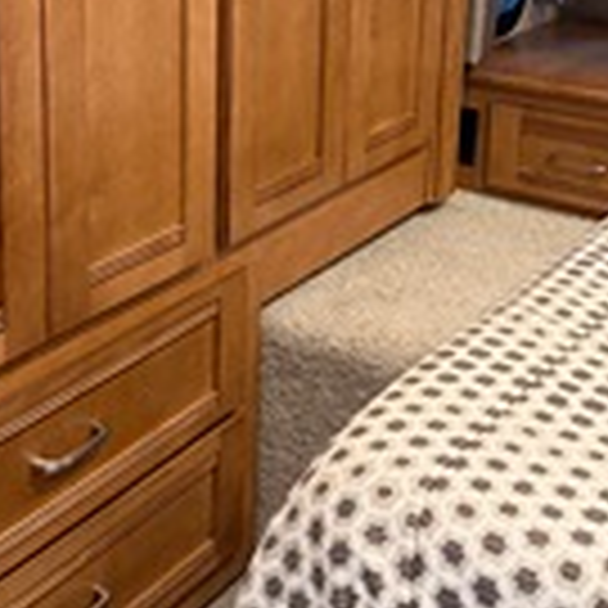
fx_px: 1252
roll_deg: -1.2
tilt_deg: -12.4
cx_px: 324
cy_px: 77
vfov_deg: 26.5
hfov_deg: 27.3
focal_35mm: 63
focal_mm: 6.76
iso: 640
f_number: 1.78
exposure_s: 1/60
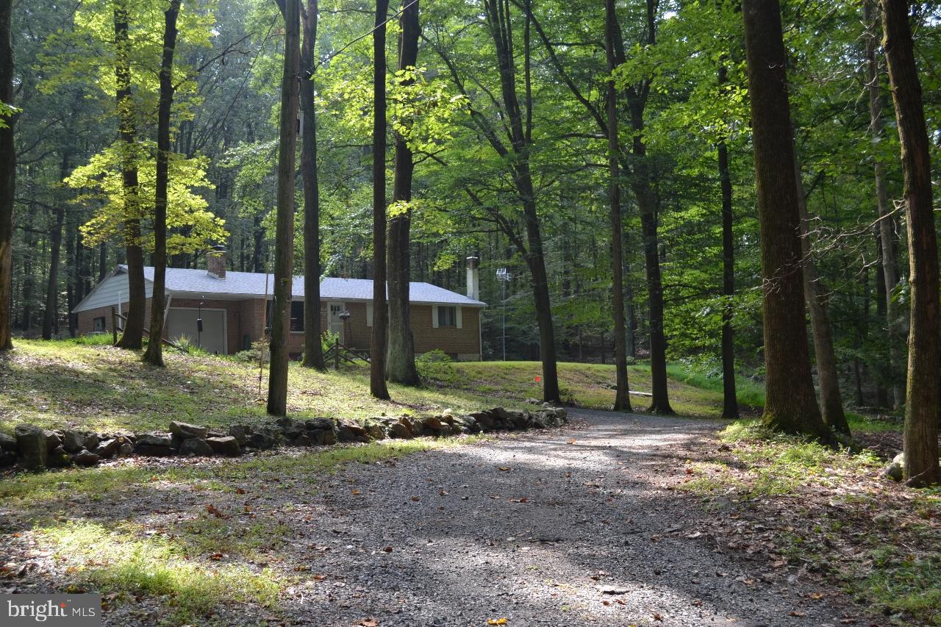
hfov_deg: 43.6
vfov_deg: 29.9
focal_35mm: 45
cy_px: 314
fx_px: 1176
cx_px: 470
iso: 320
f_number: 5.6
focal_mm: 30
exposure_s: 1/125
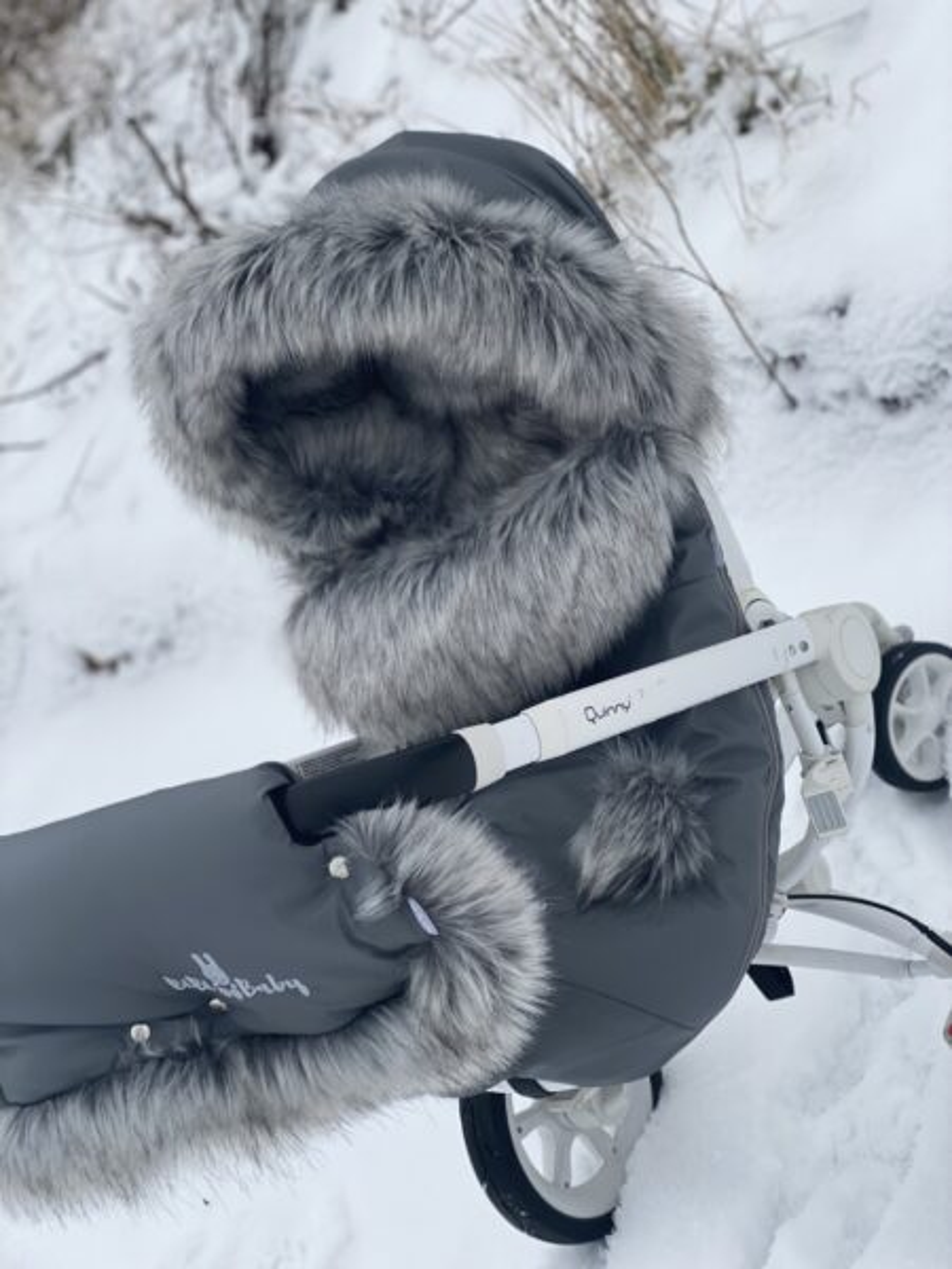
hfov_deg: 28.0
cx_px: 476
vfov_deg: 36.8
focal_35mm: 52
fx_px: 1907
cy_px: 634
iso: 20
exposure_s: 1/242
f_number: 2
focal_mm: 6
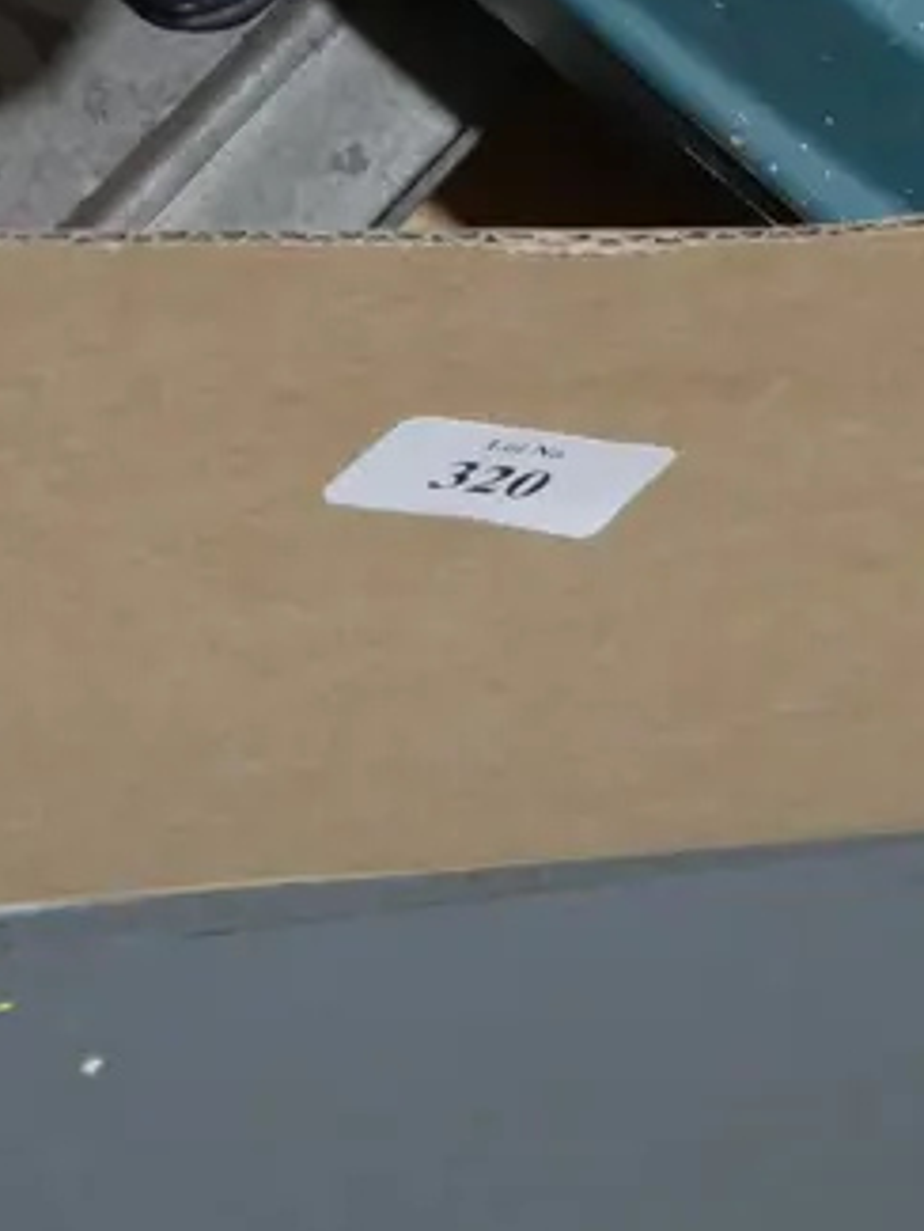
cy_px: -678
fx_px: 5833
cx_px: 521
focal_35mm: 164
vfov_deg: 11.5
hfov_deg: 9.1
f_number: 5.3
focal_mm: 26
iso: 800
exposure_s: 1/60
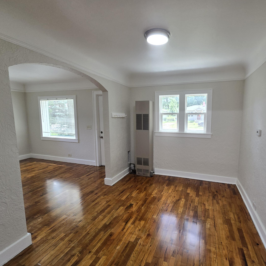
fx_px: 139
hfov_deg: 86.4
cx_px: 159
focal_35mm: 16
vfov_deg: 87.4
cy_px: 134
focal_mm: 2.2
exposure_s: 1/120
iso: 80
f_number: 2.2
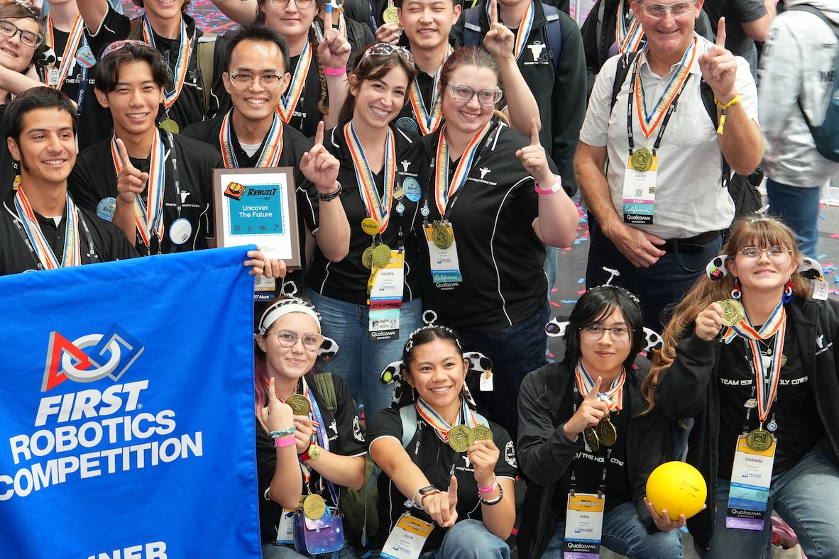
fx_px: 1295
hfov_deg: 35.2
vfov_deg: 24.4
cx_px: 219
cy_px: 320
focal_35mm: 56
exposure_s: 1/60
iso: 320
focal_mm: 20.2
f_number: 3.2
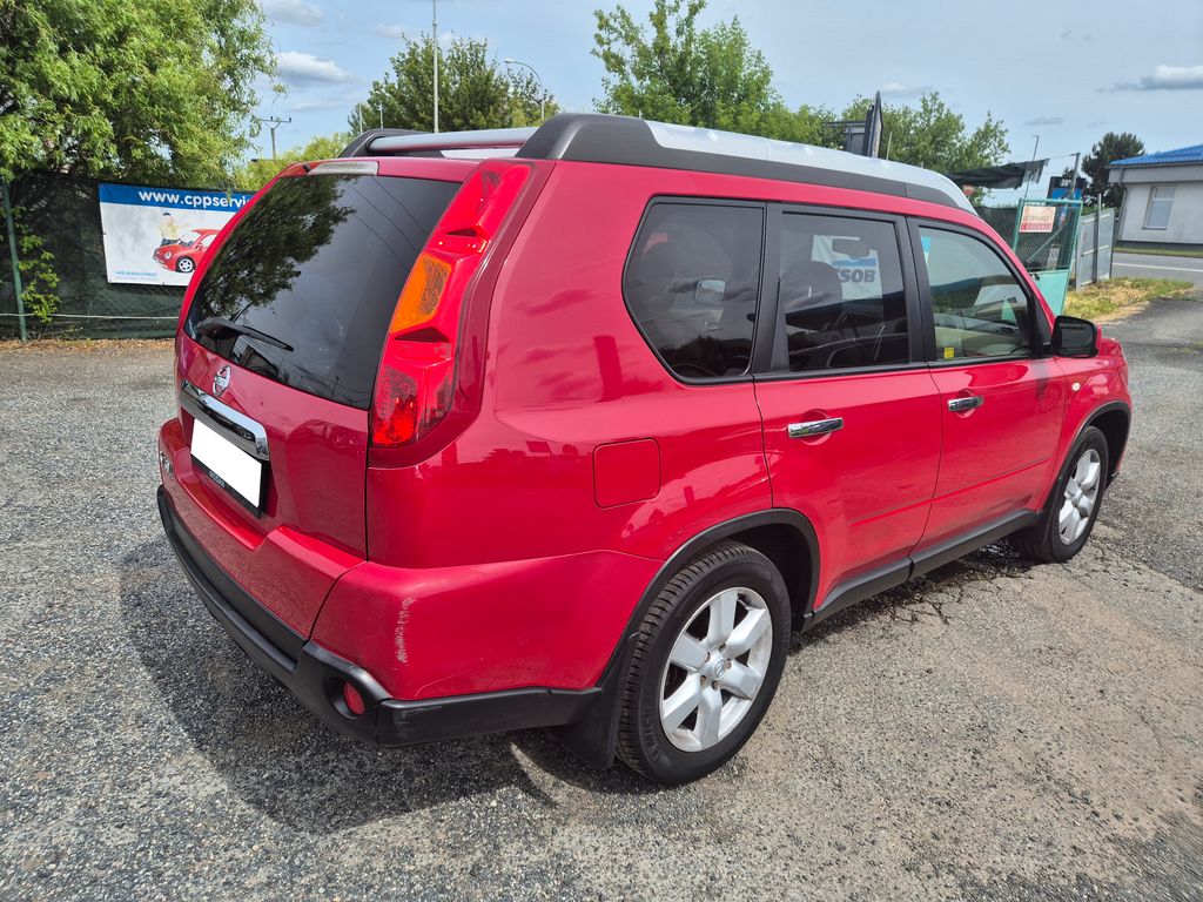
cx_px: 602
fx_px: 799
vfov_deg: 58.9
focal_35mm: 23
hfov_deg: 73.9
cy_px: 451
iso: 25
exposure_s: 1/1612
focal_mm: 5.4
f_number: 1.8
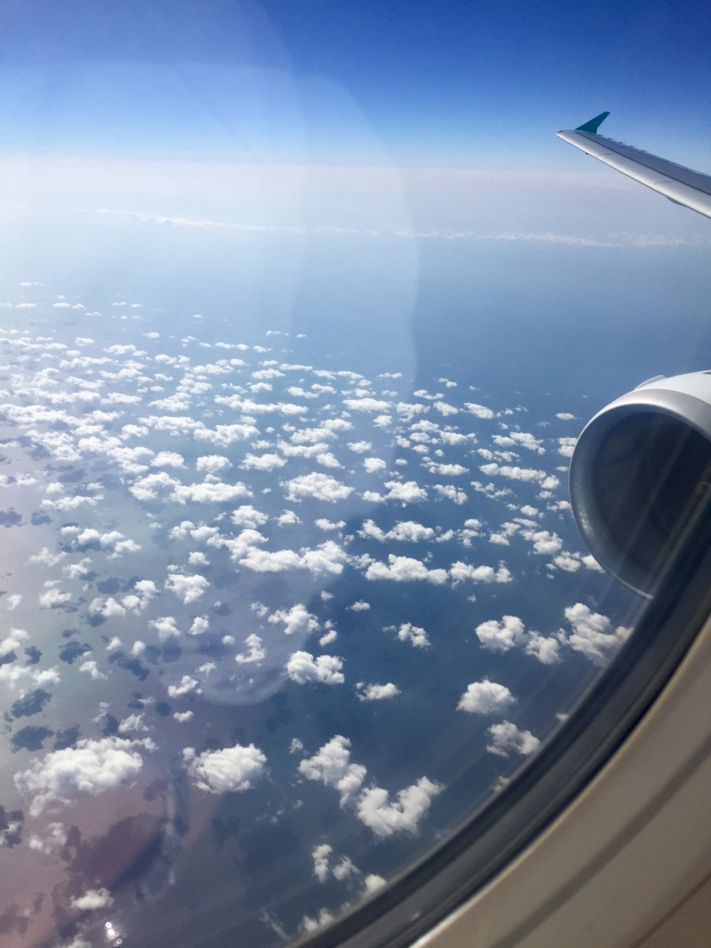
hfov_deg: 48.2
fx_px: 794
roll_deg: -1.8
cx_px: 356
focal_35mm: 29
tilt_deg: -23.7
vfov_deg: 61.7
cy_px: 474
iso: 32
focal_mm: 4.15
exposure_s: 1/3968
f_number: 2.2
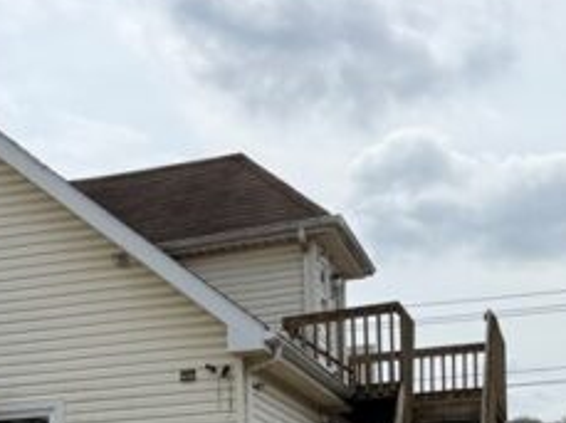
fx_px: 1371
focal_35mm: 84
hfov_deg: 22.2
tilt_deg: -0.2
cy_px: 589
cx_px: -32
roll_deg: +1.5
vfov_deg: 16.3
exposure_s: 1/7353
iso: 80
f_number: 1.78
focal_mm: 6.76
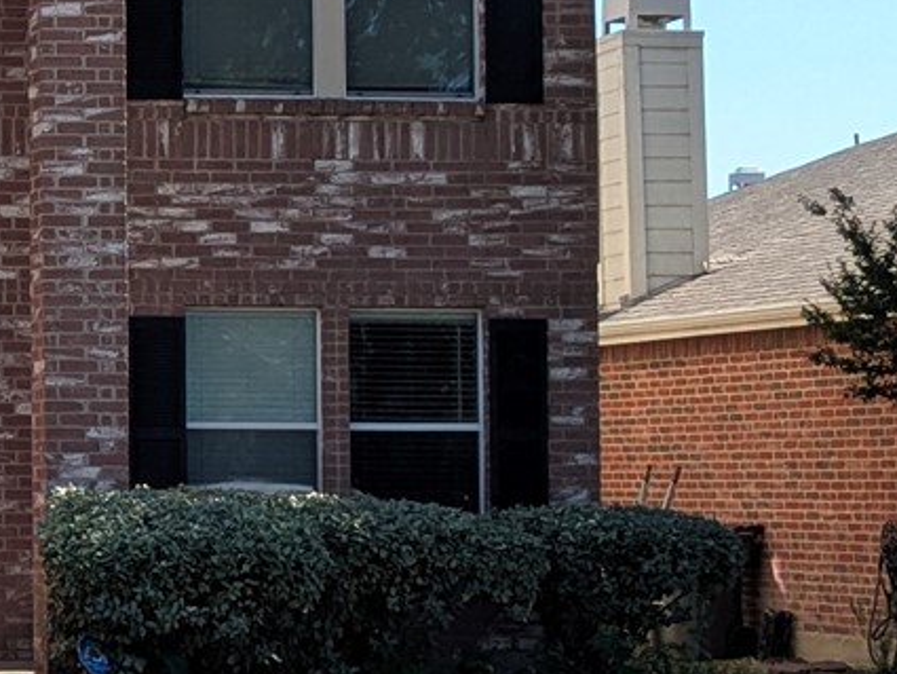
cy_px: 372
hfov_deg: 14.4
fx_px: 3370
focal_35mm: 130
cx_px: -352
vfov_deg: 11.4
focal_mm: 4.38
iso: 53
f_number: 1.73
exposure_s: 1/1376
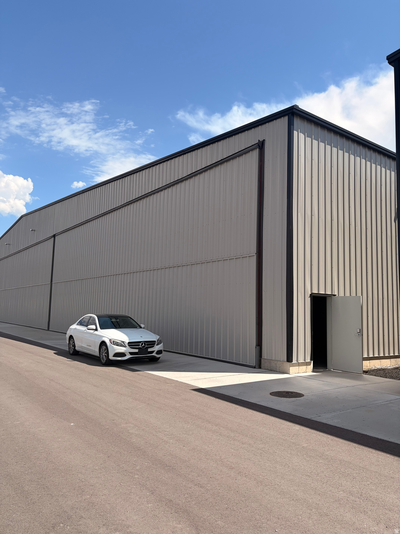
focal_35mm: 26
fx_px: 401
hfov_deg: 53.1
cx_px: 200
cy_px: 267
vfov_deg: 67.3
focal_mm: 5.96
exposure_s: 1/3279
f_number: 1.6
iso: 50
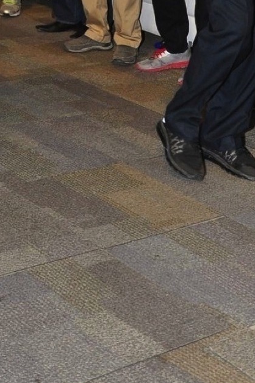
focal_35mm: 90
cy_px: -65
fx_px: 963
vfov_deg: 21.1
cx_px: -45
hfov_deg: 14.6
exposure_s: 1/125
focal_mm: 21
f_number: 6.3
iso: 640
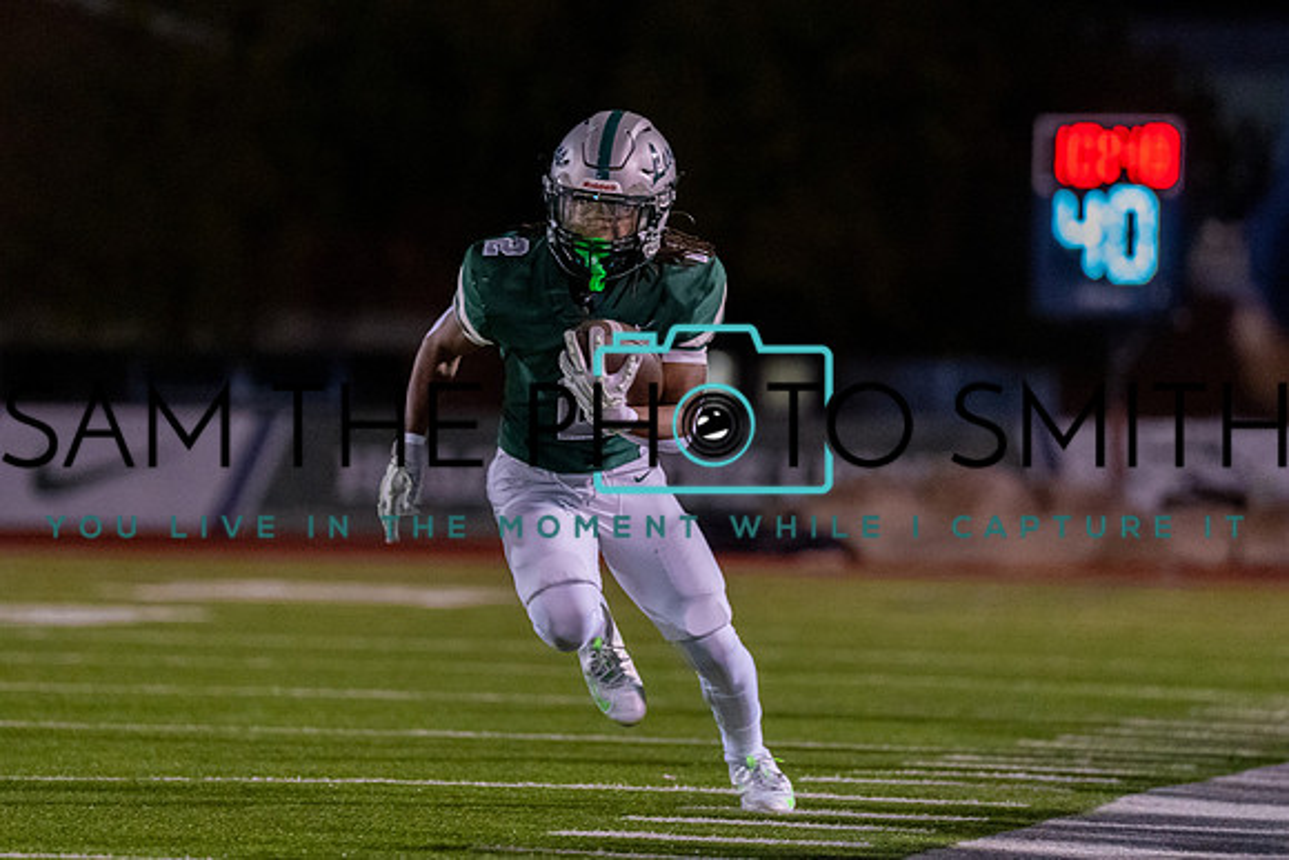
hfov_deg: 6.3
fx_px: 11787
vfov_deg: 4.2
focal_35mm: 329
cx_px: 636
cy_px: 299
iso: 3200
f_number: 2.8
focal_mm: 200
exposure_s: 1/1000
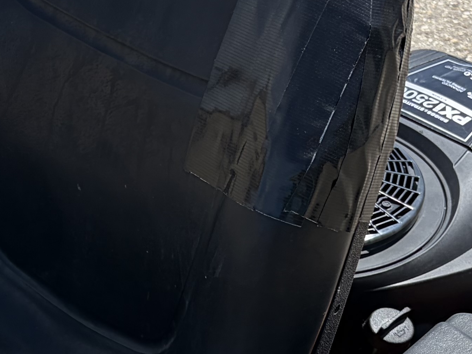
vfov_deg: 13.0
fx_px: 1500
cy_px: 471
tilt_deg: -44.2
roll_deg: +1.2
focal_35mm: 110
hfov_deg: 17.5
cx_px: -2
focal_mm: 5.96
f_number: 1.6
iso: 50
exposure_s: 1/2283
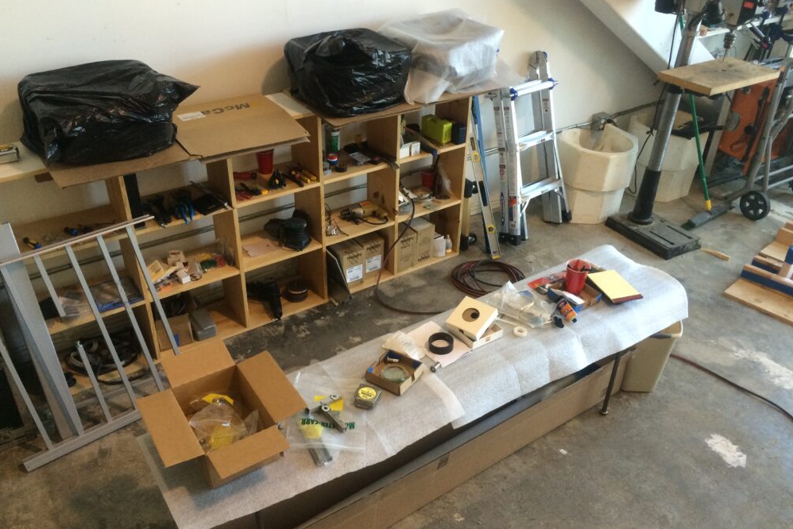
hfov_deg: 58.7
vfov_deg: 41.1
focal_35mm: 32
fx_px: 705
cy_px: 276
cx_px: 404
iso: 64
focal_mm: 4.12
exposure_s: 1/30
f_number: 2.2
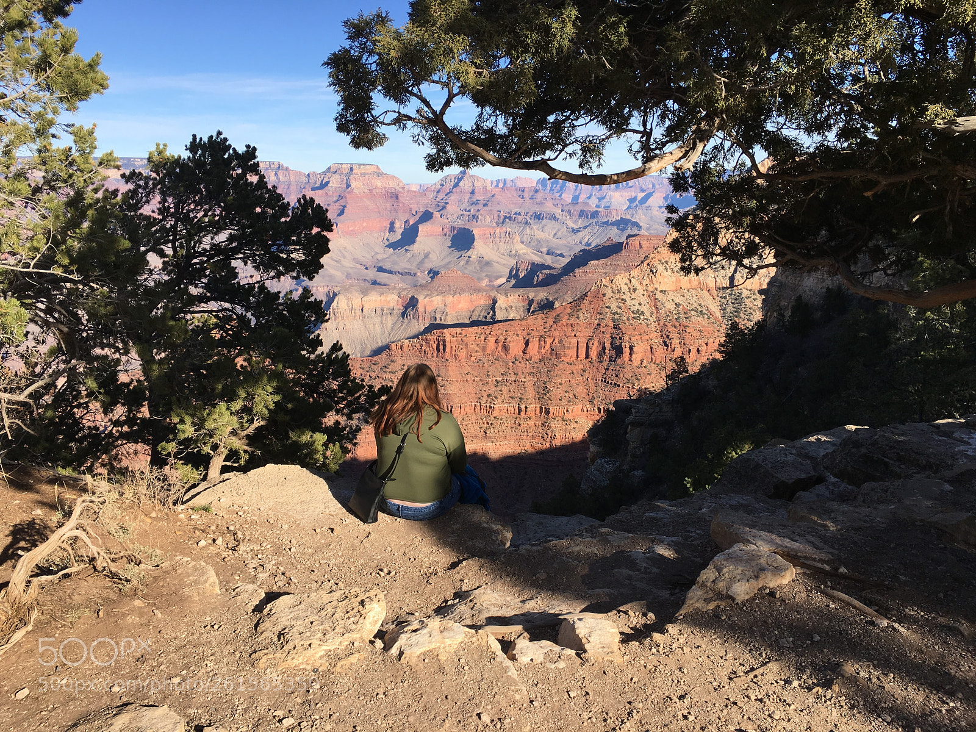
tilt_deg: -14.5
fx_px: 818
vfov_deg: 48.2
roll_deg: +2.1
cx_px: 488
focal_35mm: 29
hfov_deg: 61.7
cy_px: 366
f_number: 2.2
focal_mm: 4.15
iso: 25
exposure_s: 1/1221
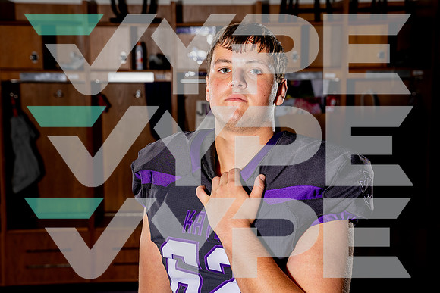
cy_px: 146
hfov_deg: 30.1
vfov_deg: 20.3
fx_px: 819
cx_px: 220
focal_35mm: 67
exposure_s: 1/250
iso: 100
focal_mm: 67
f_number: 5.6
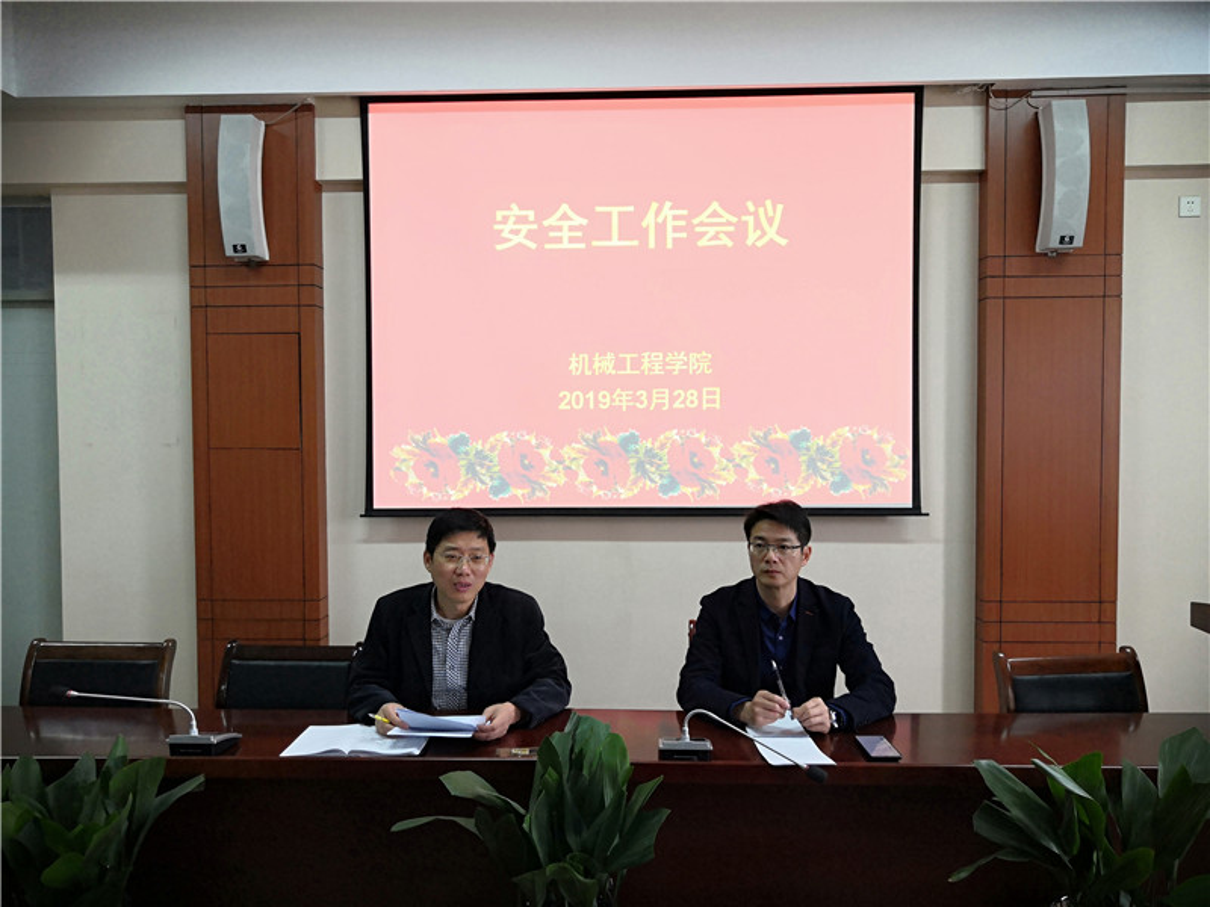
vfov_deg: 51.4
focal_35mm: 27
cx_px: 605
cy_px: 454
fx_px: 944
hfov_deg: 65.3
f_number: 1.8
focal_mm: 3.95
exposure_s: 1/33.3
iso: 250
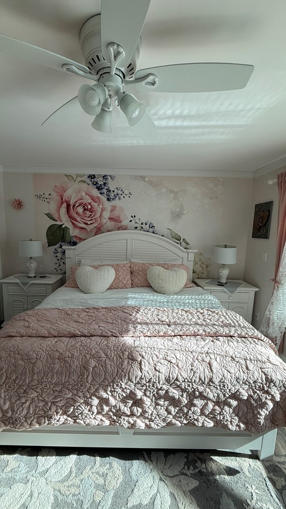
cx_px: 130
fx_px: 216
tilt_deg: -7.2
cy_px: 260
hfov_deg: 67.0
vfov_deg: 99.4
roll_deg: -1.6
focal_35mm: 16
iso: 50
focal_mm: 2.22
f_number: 2.2
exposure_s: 1/128
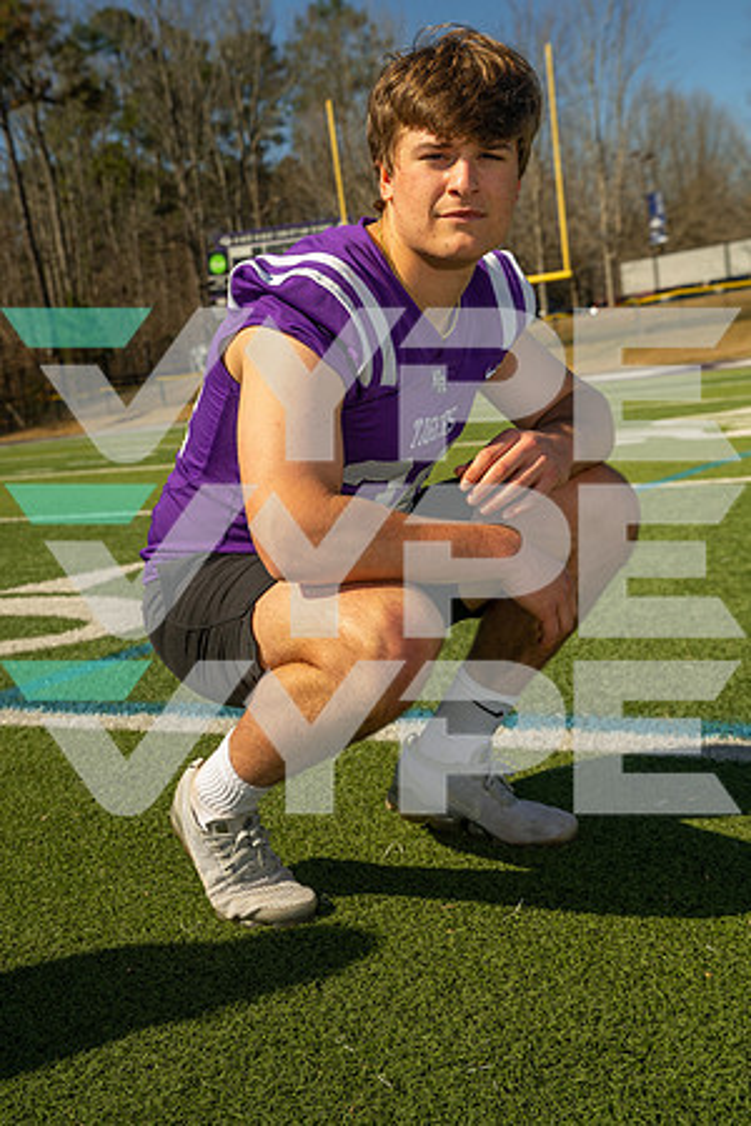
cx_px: 376
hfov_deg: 29.2
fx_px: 1439
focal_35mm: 46
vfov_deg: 42.7
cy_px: 563
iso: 100
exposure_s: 1/125
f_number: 5.6
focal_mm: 46
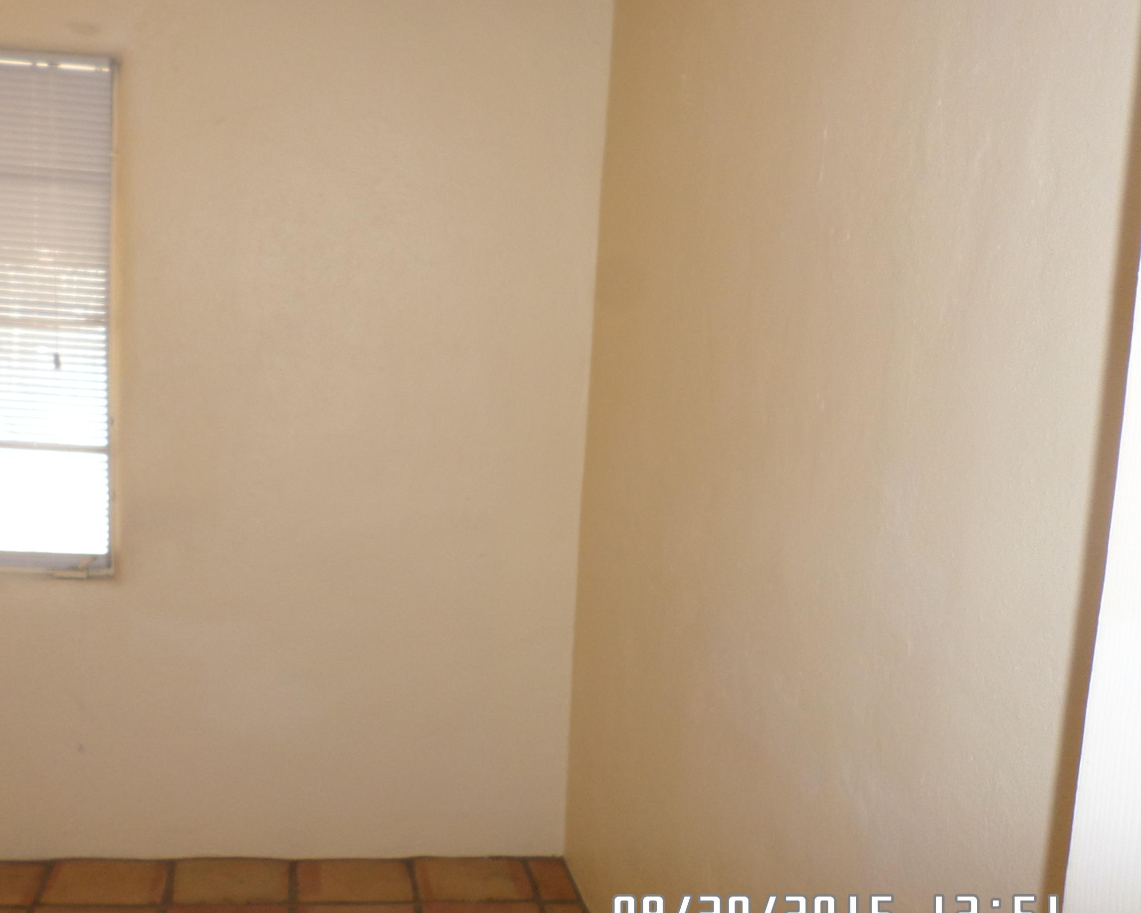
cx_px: 424
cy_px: 434
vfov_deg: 45.8
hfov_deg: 55.0
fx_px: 1081
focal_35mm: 32
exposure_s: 1/30
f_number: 2.5
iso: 100
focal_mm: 4.5
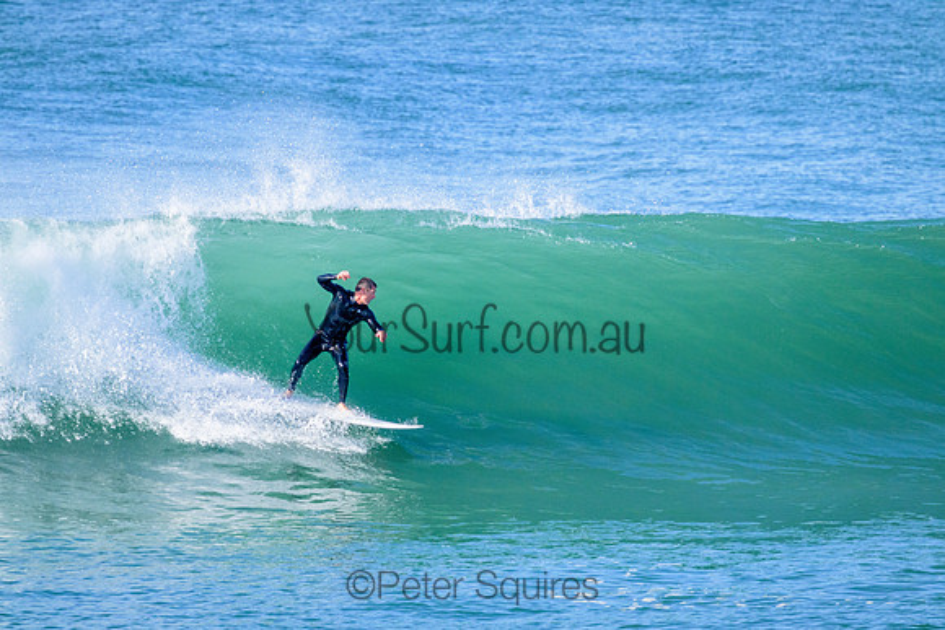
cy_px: 315
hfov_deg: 2.6
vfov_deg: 1.7
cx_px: 472
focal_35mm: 800
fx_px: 21004
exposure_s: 1/2000
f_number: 11
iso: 2800
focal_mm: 800
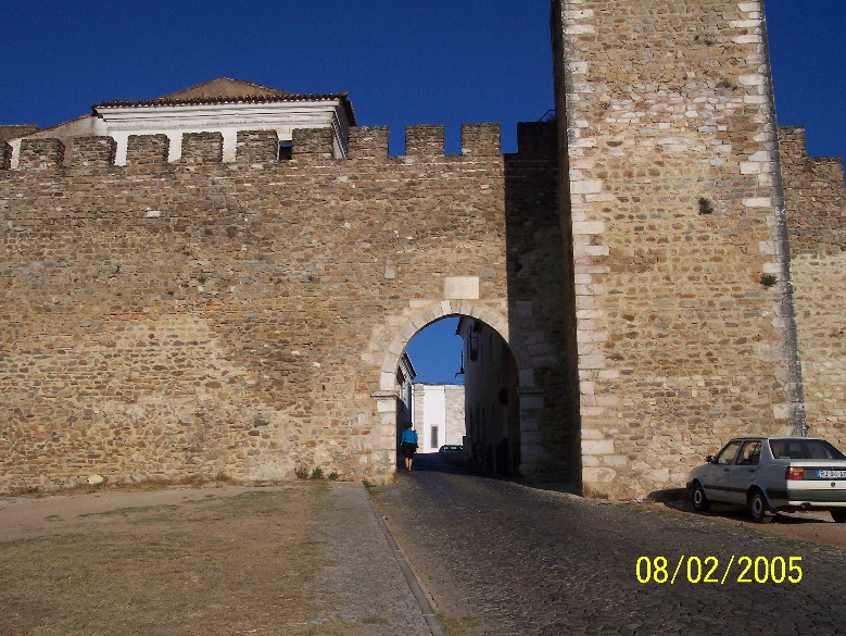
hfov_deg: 47.8
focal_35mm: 39
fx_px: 954
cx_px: 413
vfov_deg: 36.8
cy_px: 325
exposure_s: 1/1000
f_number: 4.8
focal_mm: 8
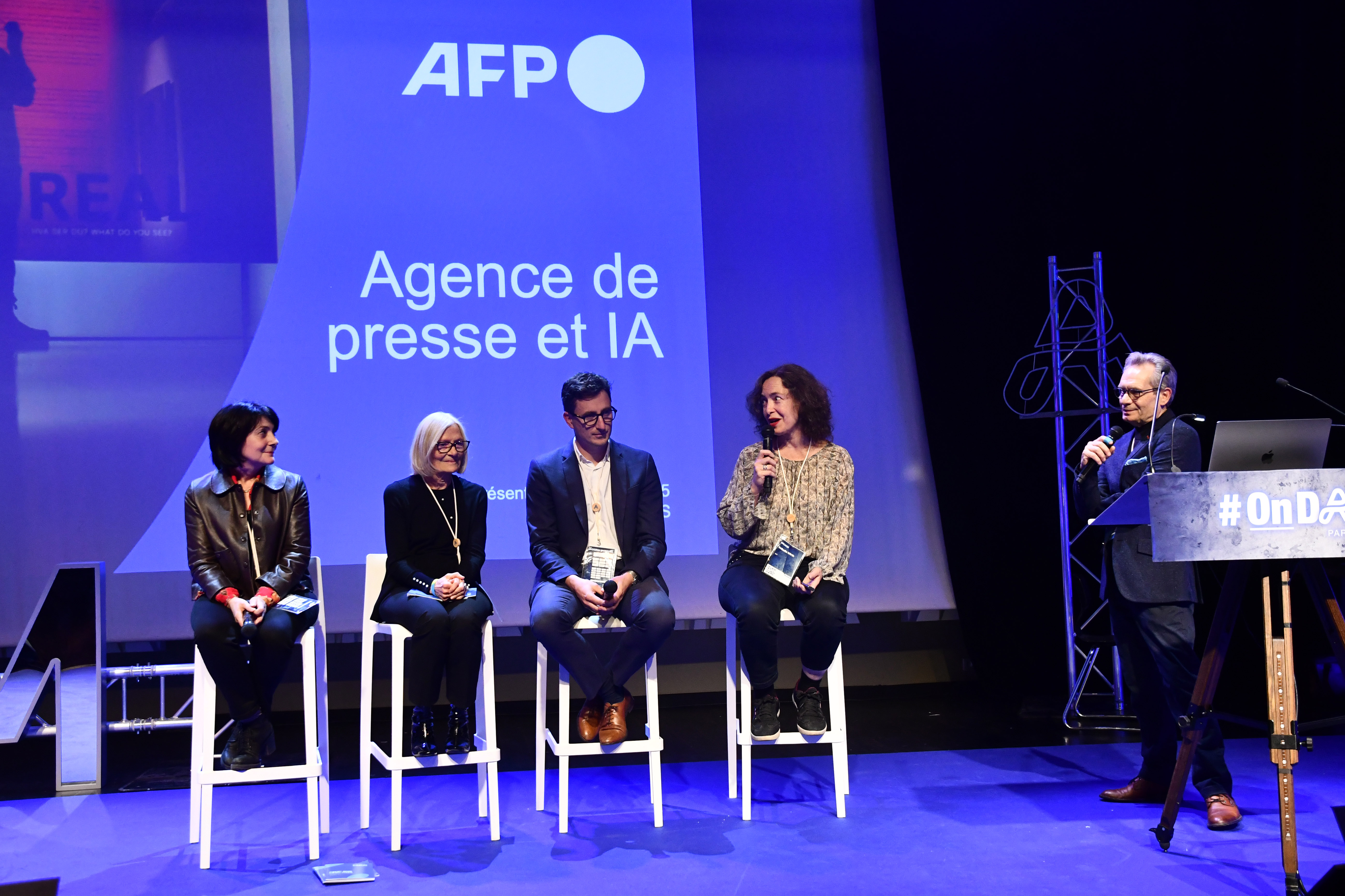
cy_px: 448
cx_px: 672
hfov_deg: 49.6
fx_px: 1457
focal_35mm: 39
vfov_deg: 34.2
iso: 2000
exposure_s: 1/125
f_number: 4.5
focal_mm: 26
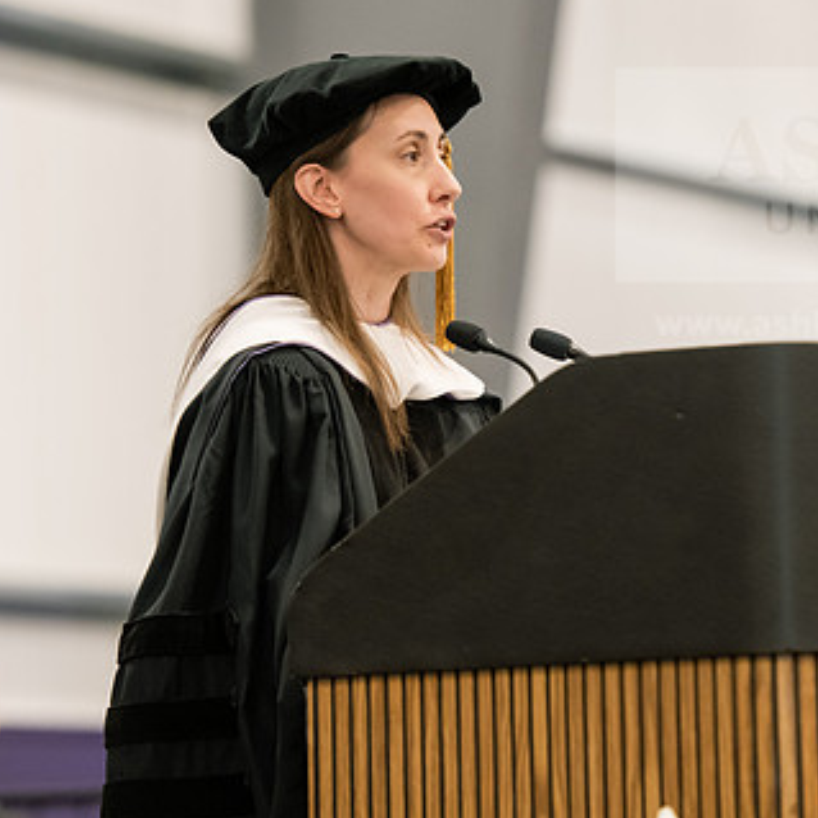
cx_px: 538
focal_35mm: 224
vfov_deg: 7.8
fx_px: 5989
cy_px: 378
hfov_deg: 7.8
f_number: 3.5
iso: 3200
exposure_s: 1/200
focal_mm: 145
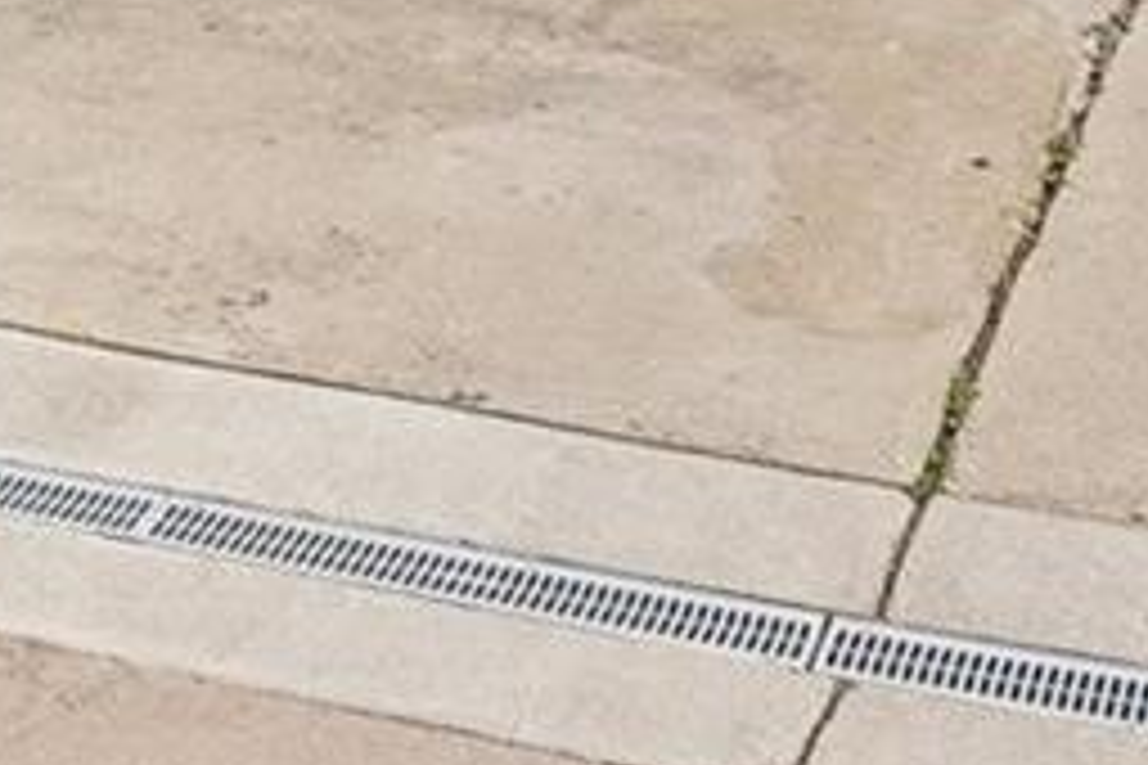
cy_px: -1130
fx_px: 3603
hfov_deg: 17.5
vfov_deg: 10.3
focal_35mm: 113
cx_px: -135
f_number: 8
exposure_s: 1/250
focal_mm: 12
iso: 100
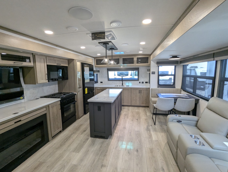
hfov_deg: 94.4
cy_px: 86
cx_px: 114
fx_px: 106
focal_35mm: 16
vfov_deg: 78.2
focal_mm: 2.35
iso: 220
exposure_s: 1/99.5
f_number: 2.2
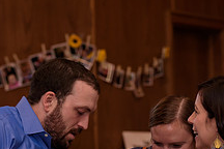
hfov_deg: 9.0
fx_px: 1419
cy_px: 198
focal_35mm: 228
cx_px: 92
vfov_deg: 6.0
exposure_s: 1/125
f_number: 3.2
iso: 320
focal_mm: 85
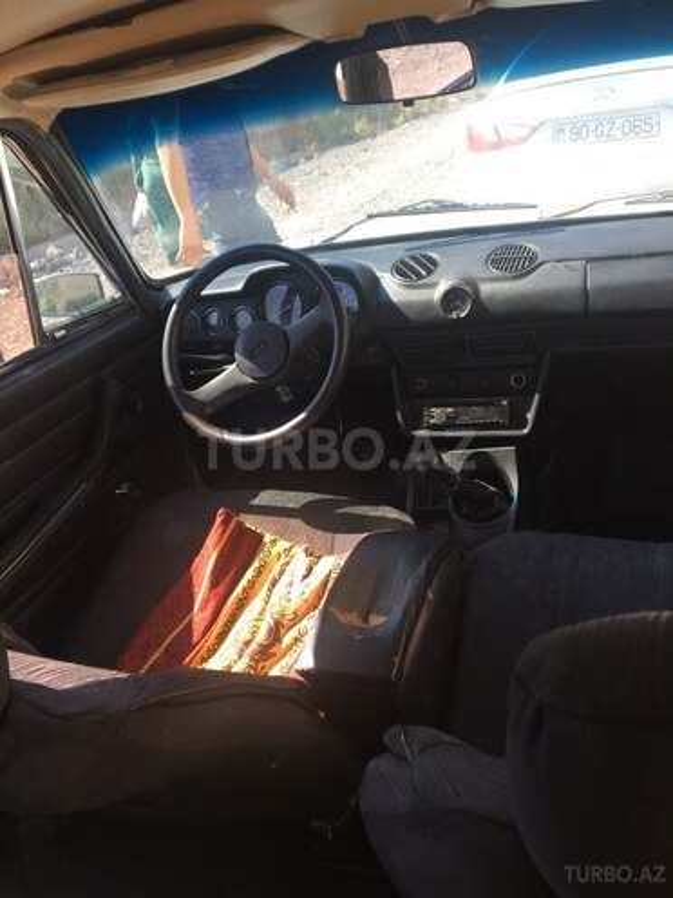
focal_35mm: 29
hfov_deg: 48.2
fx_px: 752
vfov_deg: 61.7
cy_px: 449
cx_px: 336
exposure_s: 1/188
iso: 25
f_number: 2.2
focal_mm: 4.15
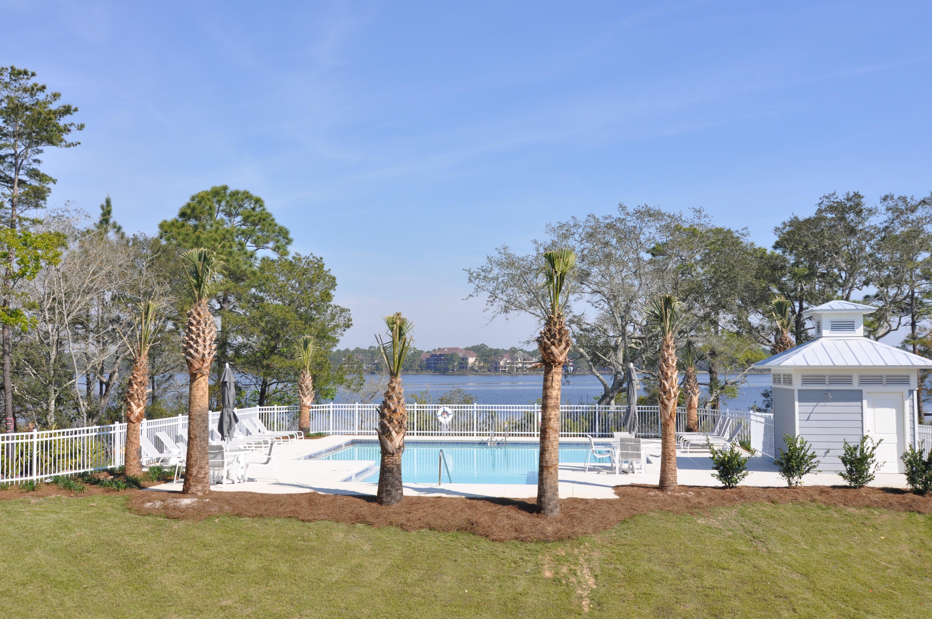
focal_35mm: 36
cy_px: 310
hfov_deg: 53.2
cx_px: 466
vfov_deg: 36.8
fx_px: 931
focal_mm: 24
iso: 200
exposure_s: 1/400
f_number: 10
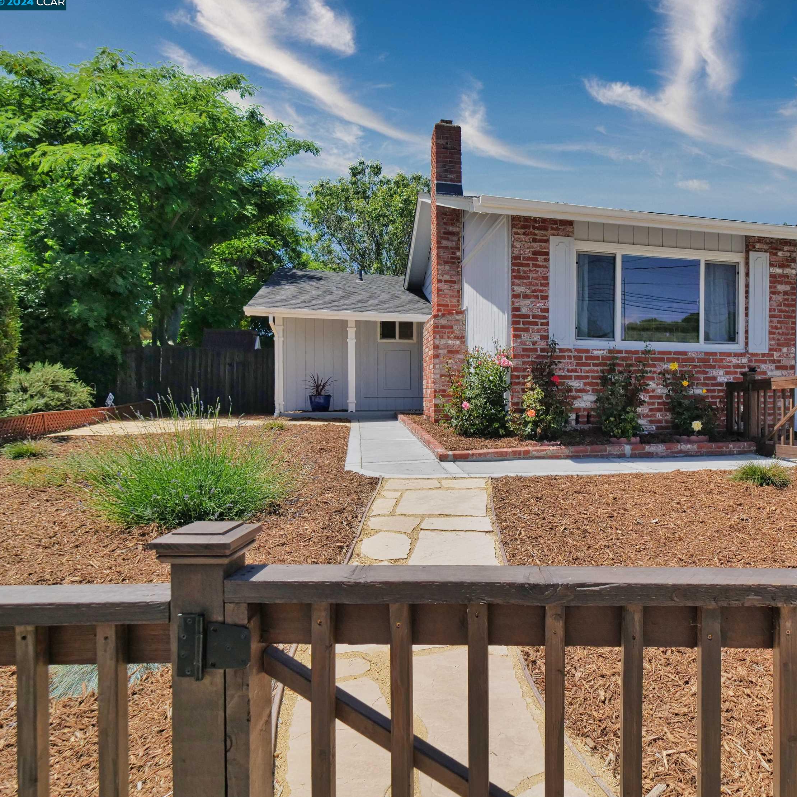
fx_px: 573
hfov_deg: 67.3
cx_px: 546
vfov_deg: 69.6
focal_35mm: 22
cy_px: 406
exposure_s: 1/2000
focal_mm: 9
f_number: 4.5
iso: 250
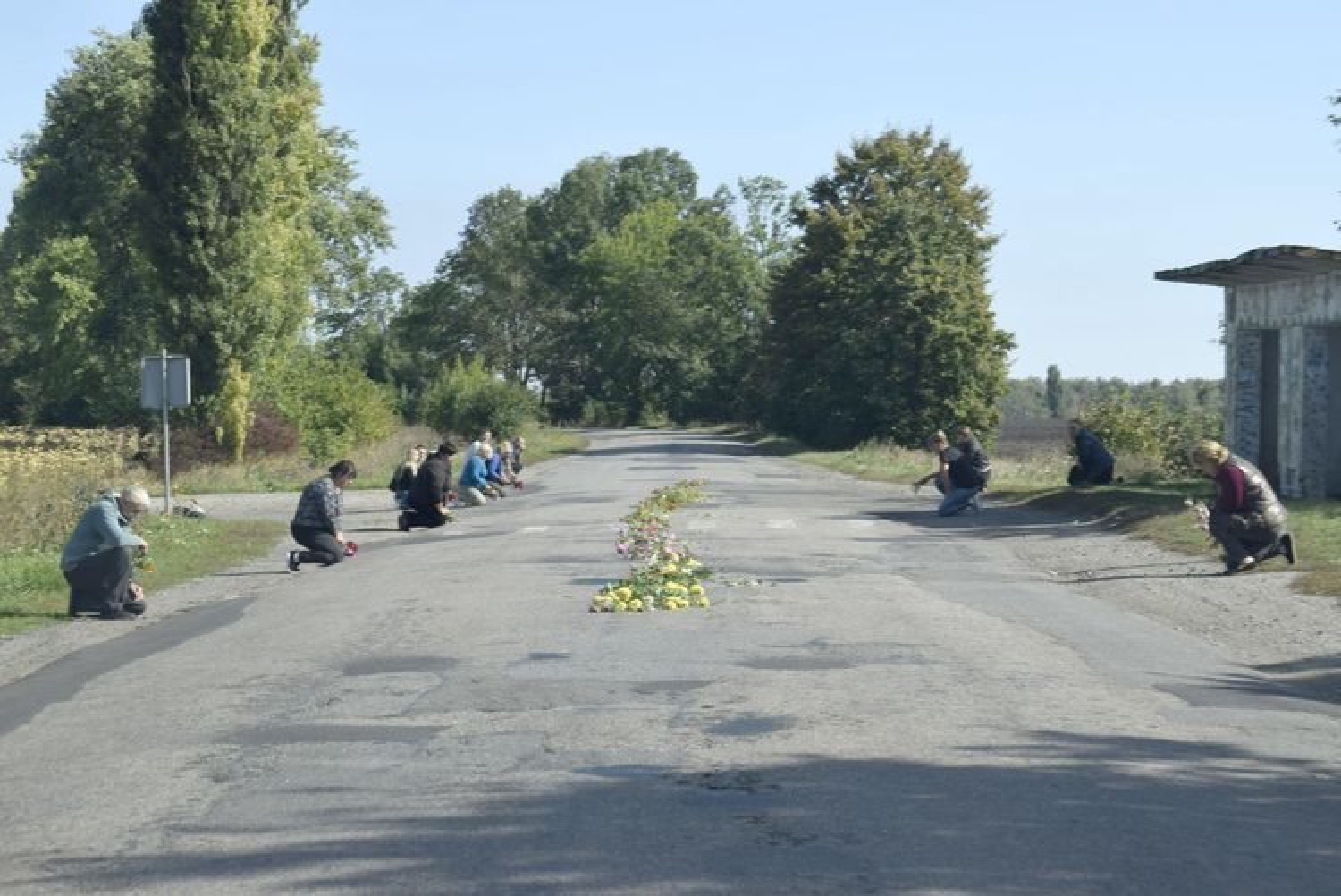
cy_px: 448
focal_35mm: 82
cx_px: 670
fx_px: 3075
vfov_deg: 16.6
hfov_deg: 24.6
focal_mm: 55
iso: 200
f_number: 9
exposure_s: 1/320
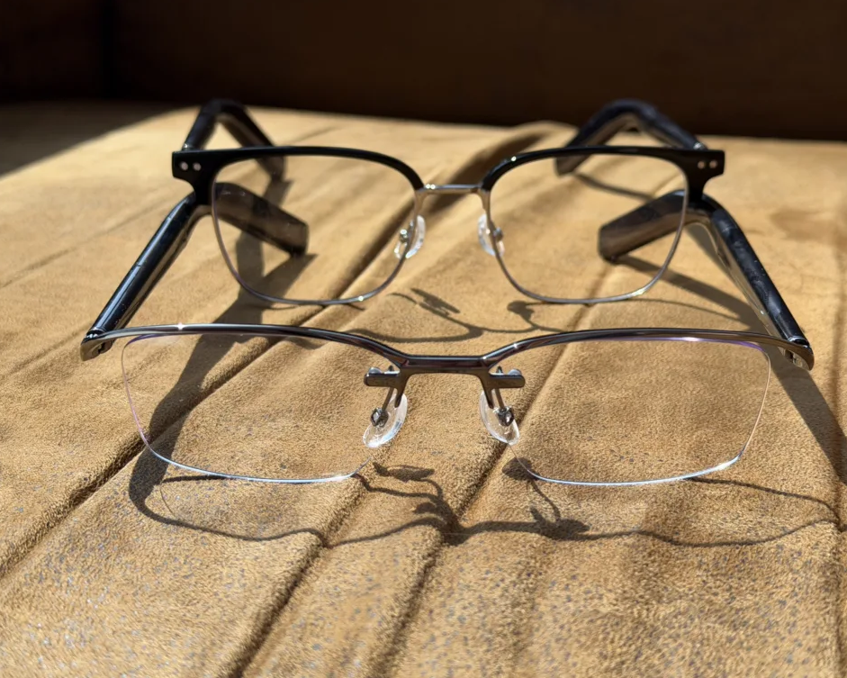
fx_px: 1279
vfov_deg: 29.7
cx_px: 448
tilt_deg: -22.9
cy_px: 334
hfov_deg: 36.6
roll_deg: +0.3
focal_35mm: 51
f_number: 1.78
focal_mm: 6.76
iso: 64
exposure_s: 1/447
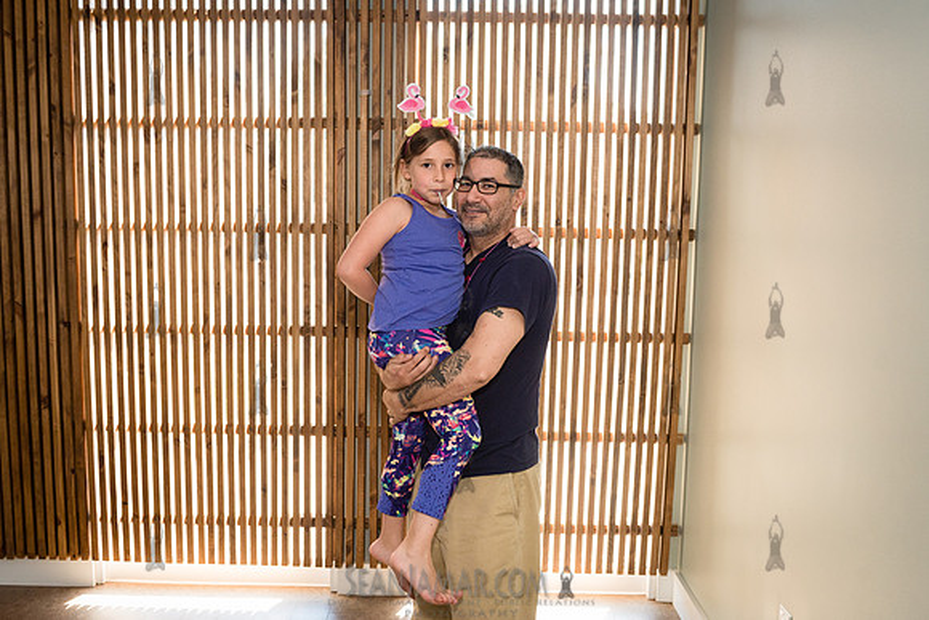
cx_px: 464
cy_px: 310
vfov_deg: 39.7
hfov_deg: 56.8
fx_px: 859
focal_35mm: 33
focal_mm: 31
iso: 1600
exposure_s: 1/640
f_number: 4.5
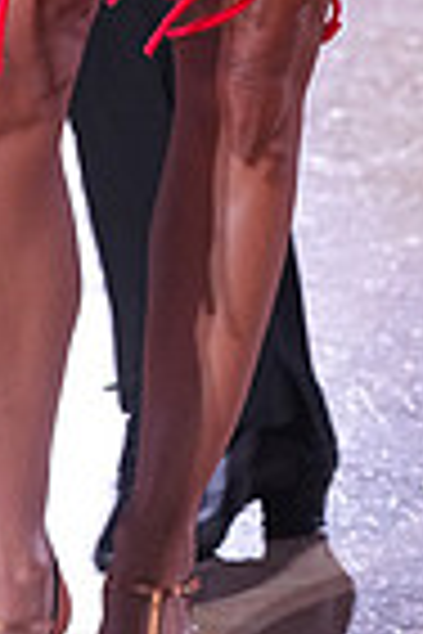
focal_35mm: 486
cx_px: 196
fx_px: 8565
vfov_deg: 4.2
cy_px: -432
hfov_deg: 2.8
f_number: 5
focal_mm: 118
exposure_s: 1/250
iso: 2500
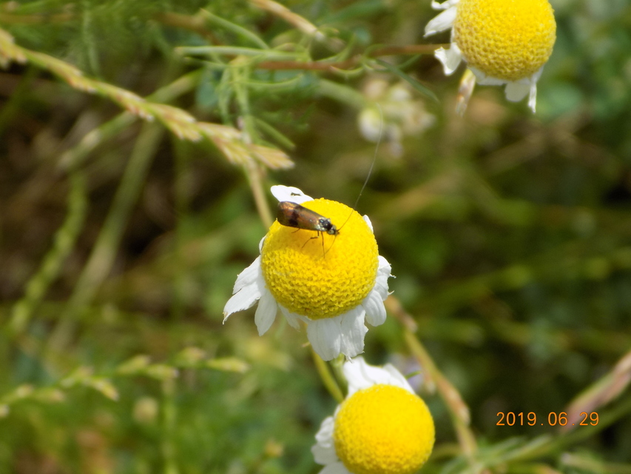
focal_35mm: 132
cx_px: 316
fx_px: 2407
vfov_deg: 11.2
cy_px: 237
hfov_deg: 14.9
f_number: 5
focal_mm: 23.4
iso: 80
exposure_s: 1/500
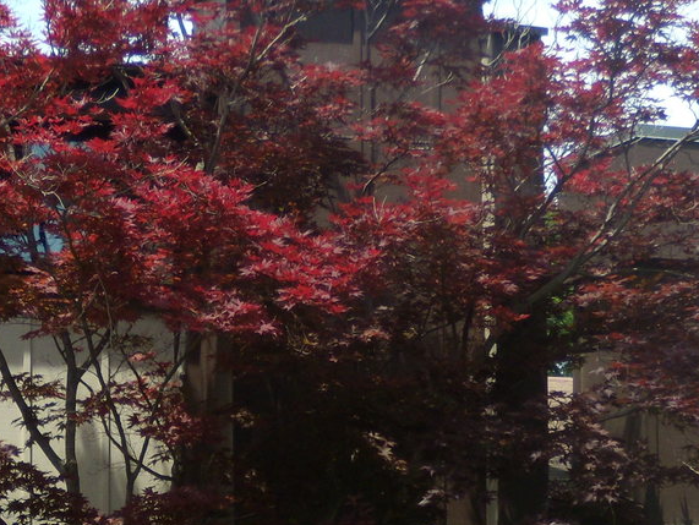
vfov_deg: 11.6
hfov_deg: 15.4
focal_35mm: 126
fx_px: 2546
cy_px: 563
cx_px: 44
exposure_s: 1/320
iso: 80
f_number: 3.8
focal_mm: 8.8
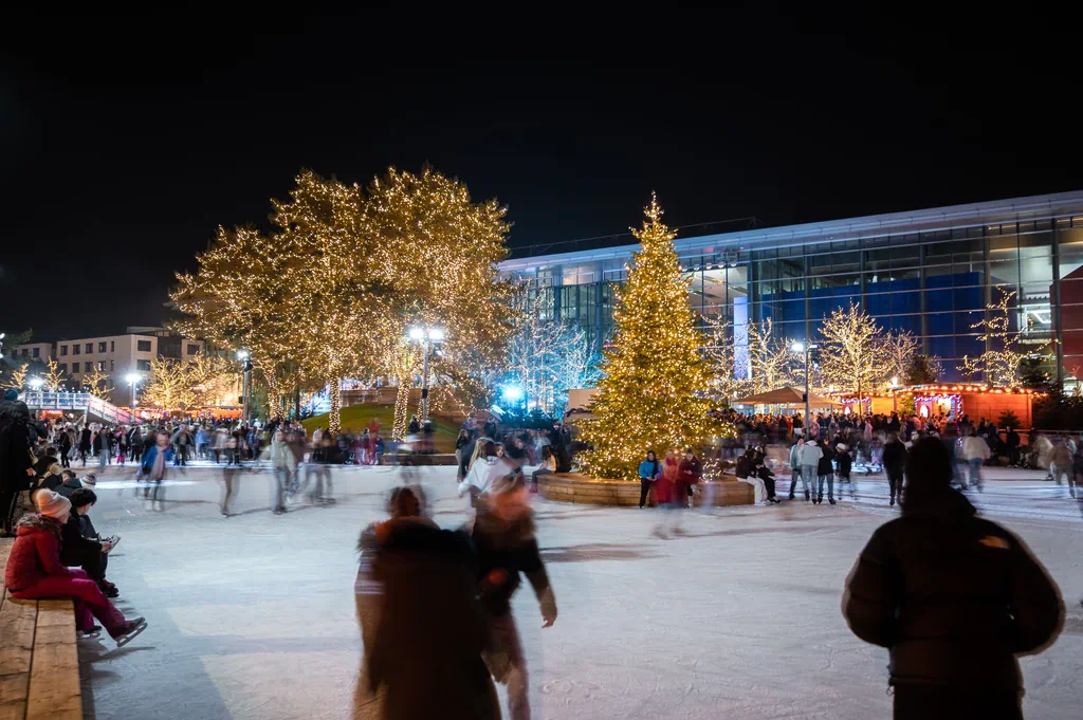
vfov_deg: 44.2
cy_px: 360
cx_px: 542
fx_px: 887
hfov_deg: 62.8
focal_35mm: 30
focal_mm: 29.5
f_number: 4
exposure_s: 1/2
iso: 400
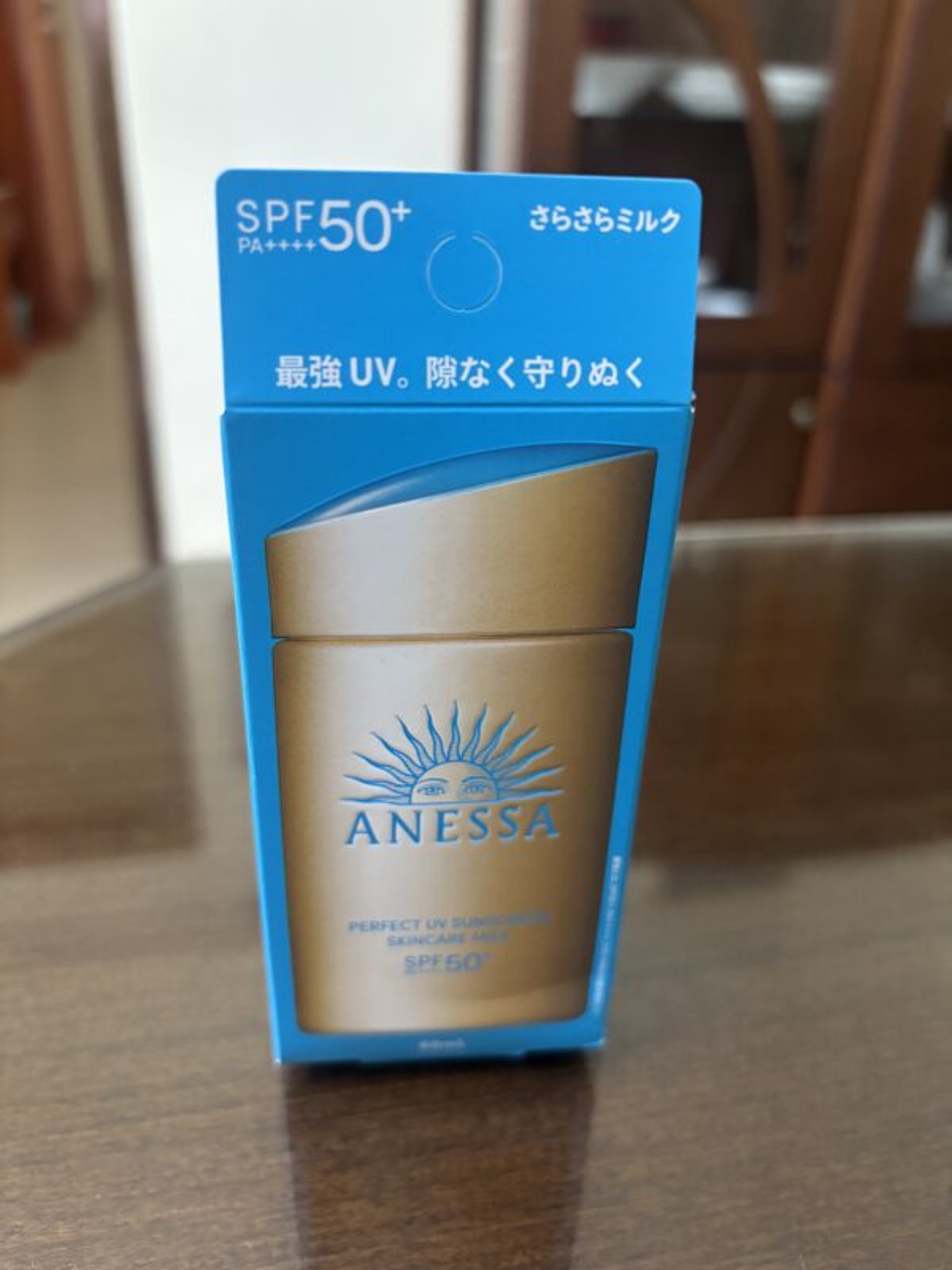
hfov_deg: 53.1
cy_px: 635
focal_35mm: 26
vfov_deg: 67.3
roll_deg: -3.0
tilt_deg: -28.5
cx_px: 476
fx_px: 953
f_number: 1.6
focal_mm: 5.96
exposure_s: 1/60
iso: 500
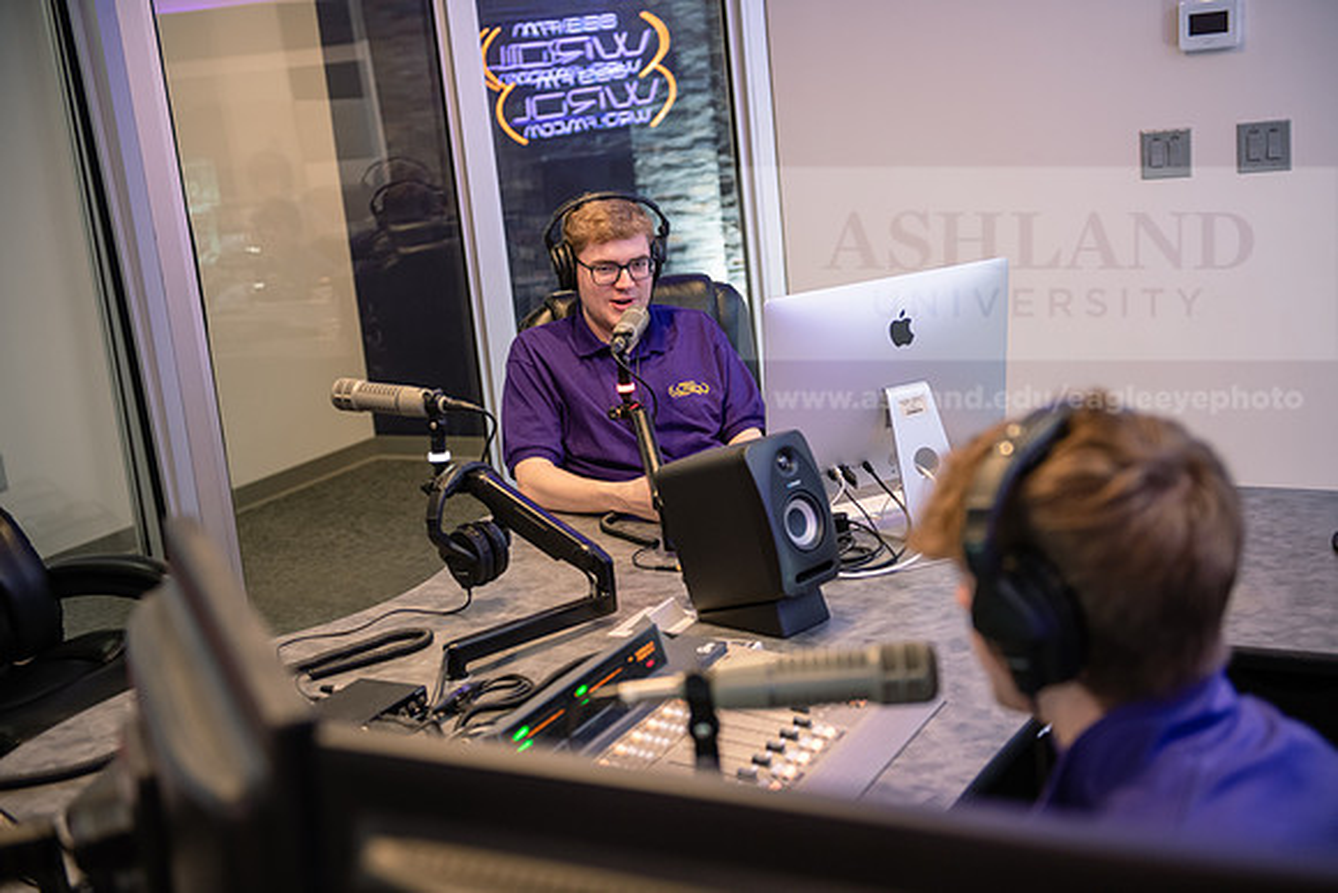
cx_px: 669
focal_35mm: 48
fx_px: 1784
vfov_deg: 28.1
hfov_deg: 41.1
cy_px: 446
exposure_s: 1/60
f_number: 2.8
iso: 1000
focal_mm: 48
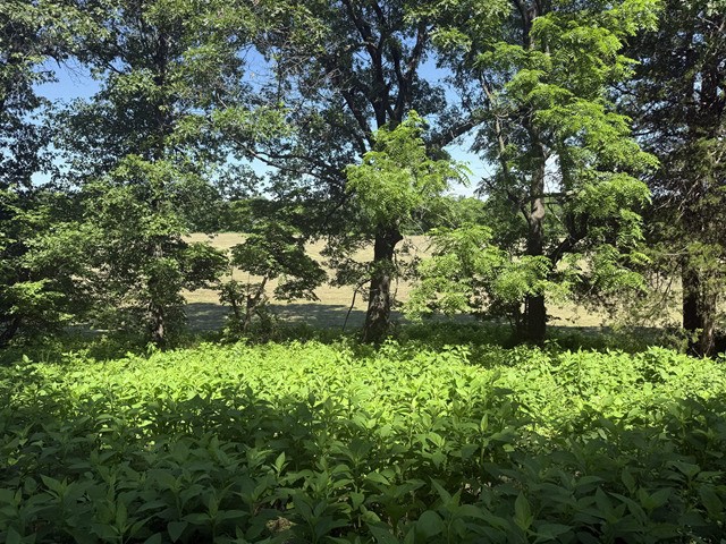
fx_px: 503
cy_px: 272
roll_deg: -0.4
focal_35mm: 24
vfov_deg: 56.8
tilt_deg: -5.7
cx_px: 363
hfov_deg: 71.6
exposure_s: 1/1522
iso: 80
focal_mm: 6.76
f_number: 1.78
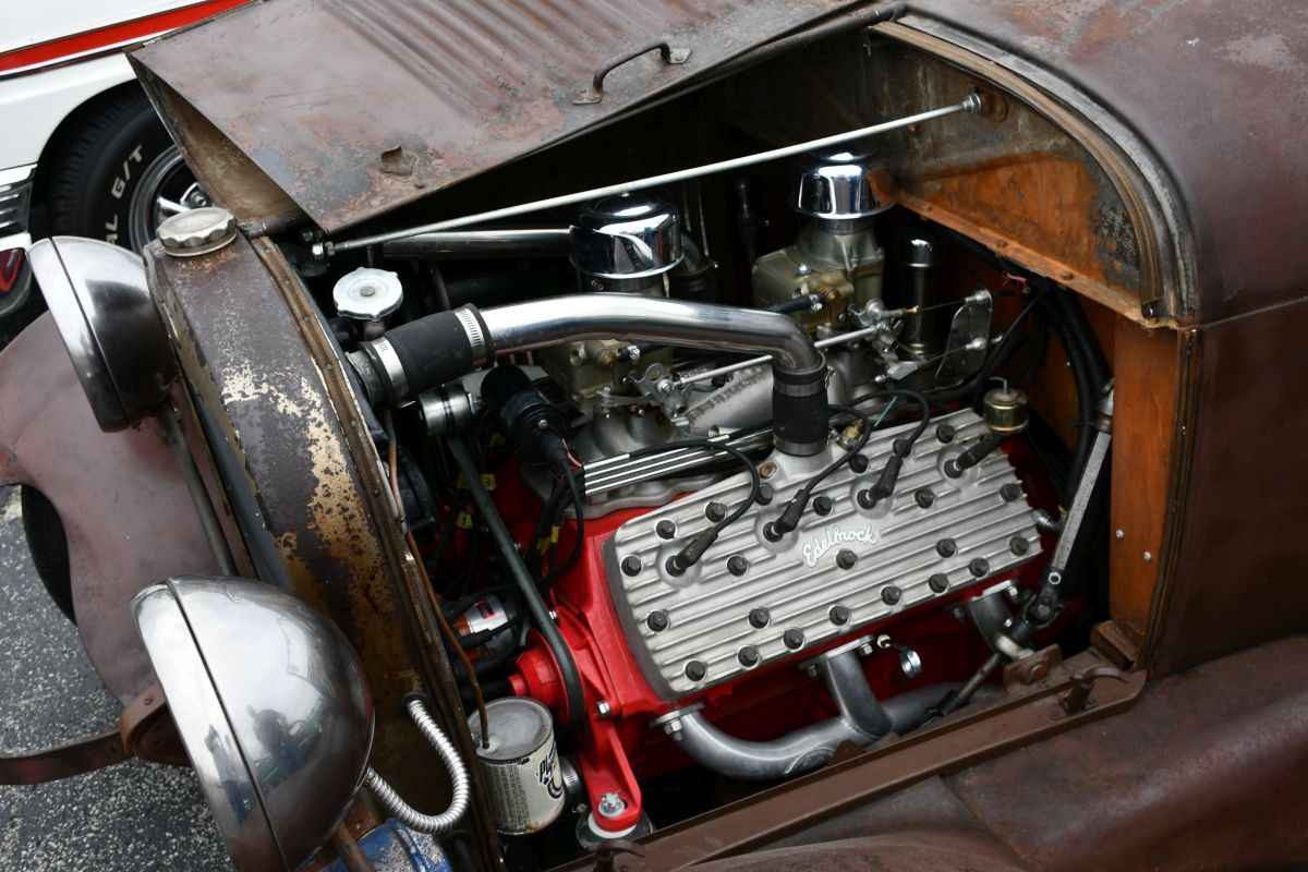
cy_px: 436
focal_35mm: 39
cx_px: 654
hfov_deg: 49.6
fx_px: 1417
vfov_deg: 34.2
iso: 200
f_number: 8
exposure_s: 1/250
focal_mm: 26
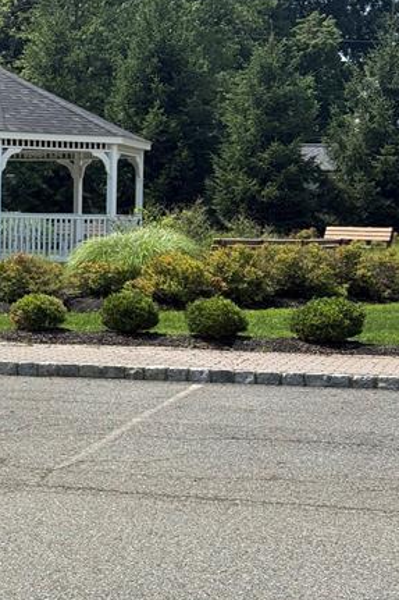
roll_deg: -0.3
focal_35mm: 89
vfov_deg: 22.9
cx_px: 10
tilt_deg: -4.3
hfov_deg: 15.1
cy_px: 345
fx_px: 1481
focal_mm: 6.76
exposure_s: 1/4329
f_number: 1.78
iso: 64
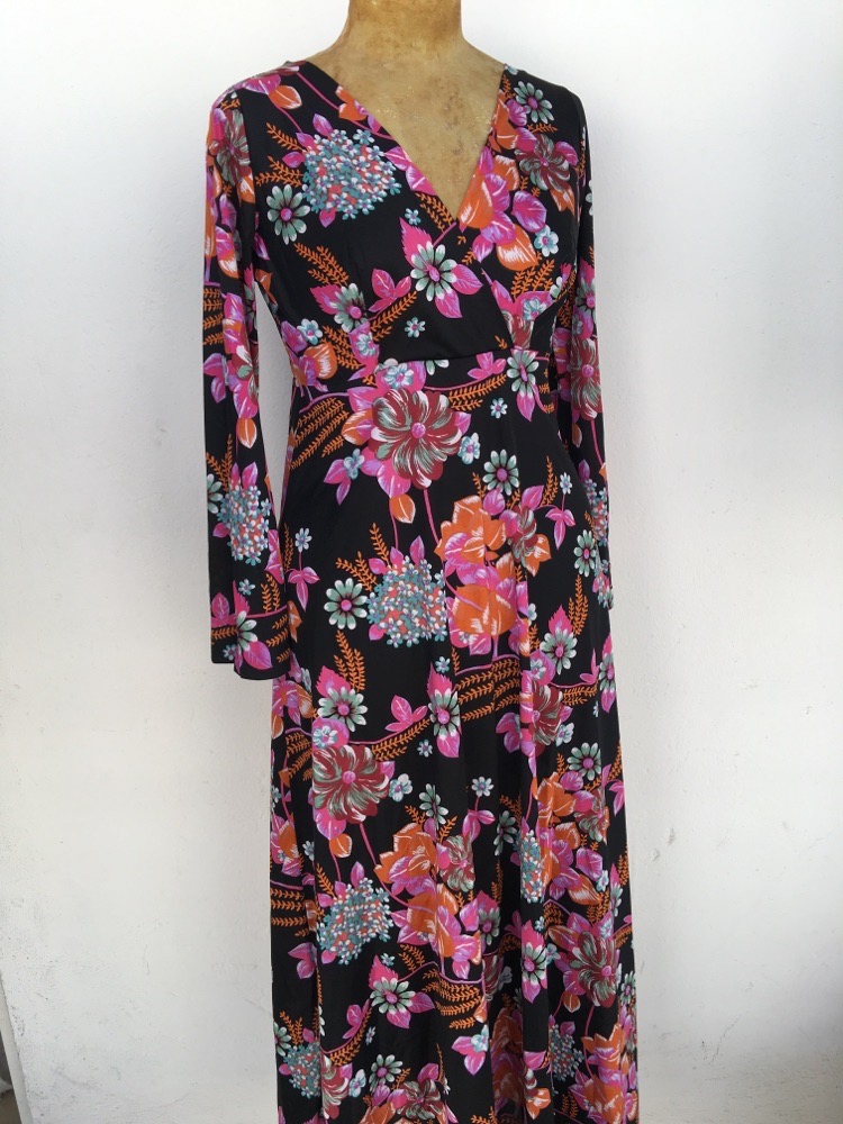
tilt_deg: -16.4
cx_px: 422
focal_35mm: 29
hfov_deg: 48.2
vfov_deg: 61.7
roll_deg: +2.7
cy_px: 562
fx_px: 942
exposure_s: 1/364
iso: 25
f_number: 2.2
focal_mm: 4.15
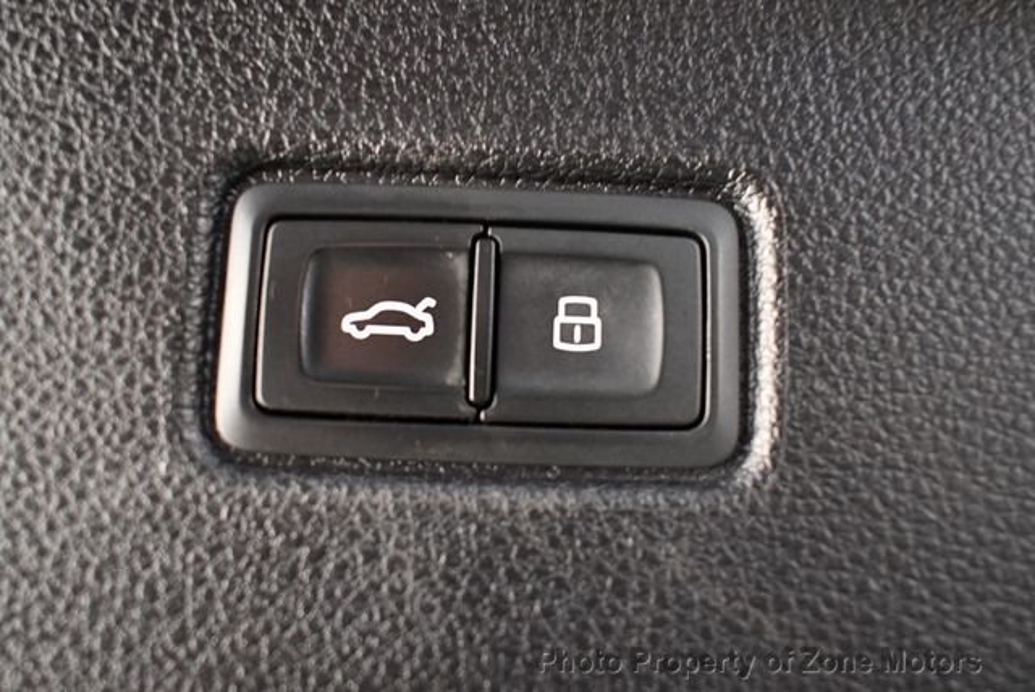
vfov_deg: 36.9
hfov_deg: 53.1
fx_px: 1036
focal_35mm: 36
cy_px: 346
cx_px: 518
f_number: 3.5
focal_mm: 18
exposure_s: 1/80
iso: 3200
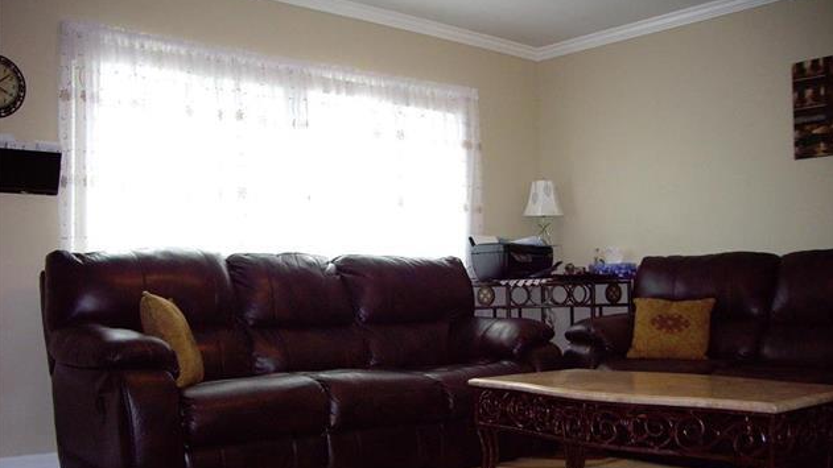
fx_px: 928
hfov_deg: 48.4
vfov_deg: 28.3
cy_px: 266
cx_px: 416
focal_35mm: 42
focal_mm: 6.2
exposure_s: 1/40
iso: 200
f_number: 2.7
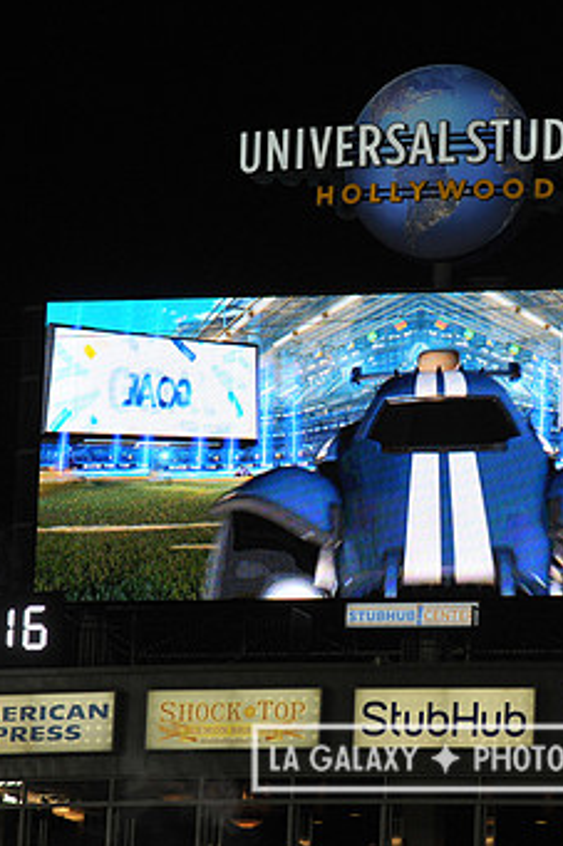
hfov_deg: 5.0
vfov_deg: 7.6
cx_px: 427
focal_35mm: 272
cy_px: 385
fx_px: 6387
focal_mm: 160
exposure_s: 1/320
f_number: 9
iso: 1600
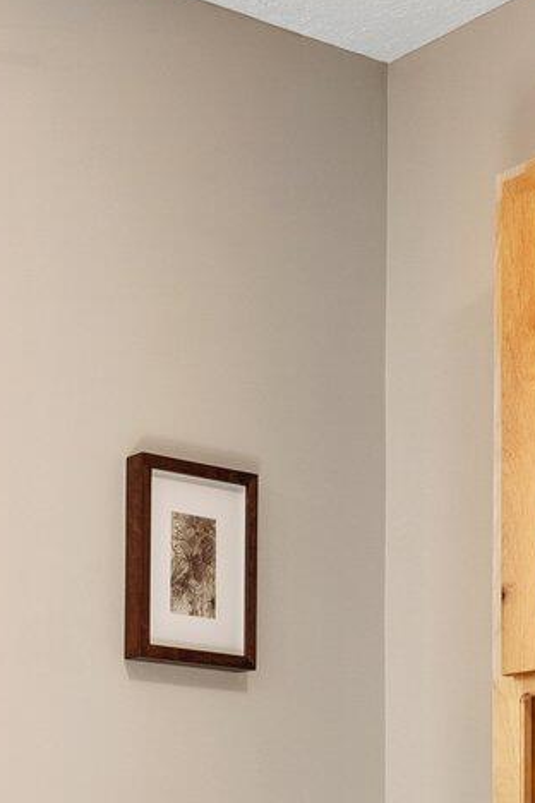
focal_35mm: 70
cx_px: -595
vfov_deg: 25.9
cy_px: 958
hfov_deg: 15.0
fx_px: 1560
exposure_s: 1/2
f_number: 9
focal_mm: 16
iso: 100
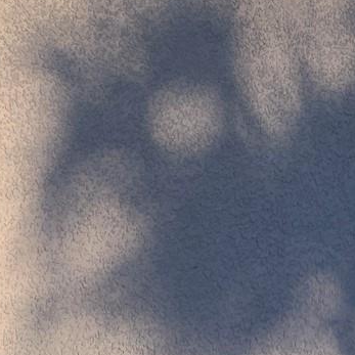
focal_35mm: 106
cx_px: 431
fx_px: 1230
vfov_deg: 16.3
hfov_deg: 15.8
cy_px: 92
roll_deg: -1.5
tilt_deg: +3.9
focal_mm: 4.25
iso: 25
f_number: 1.8
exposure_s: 1/1001
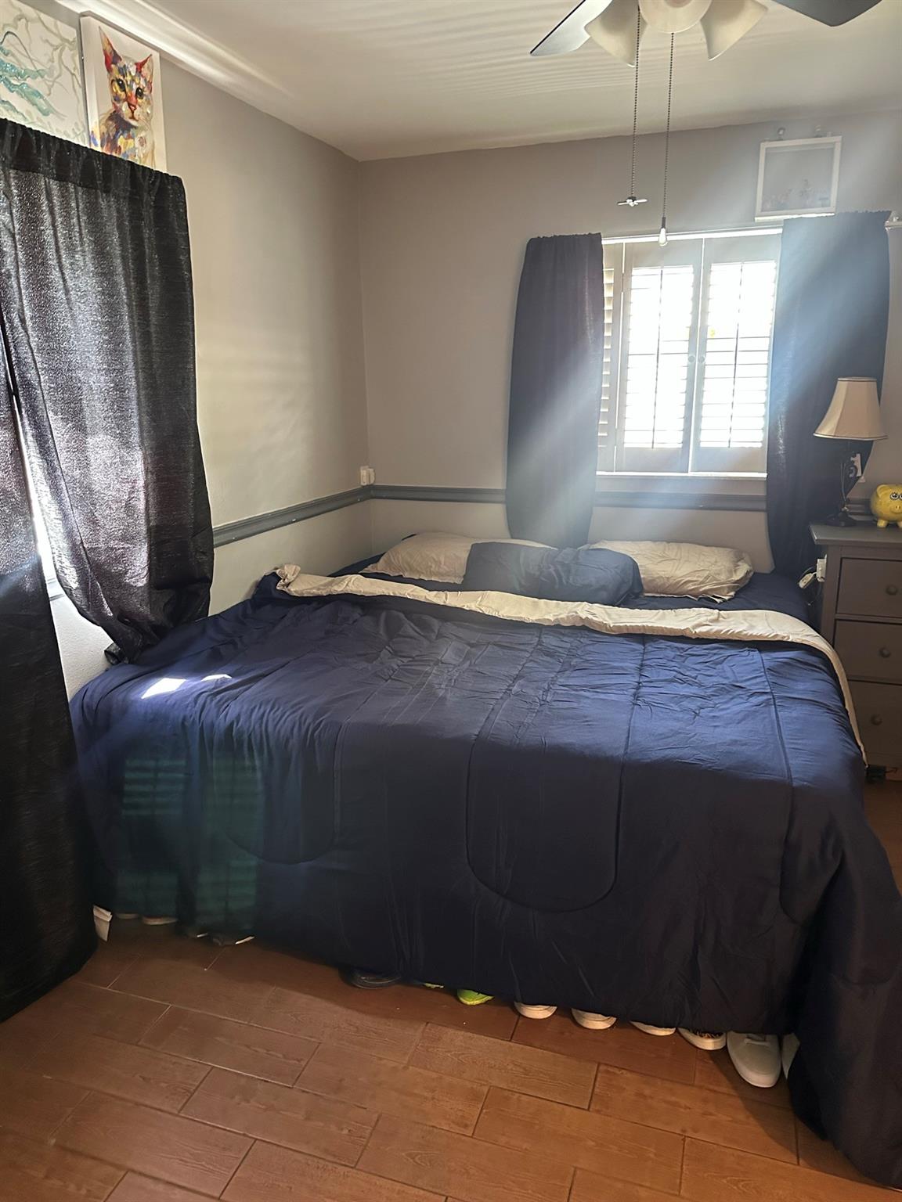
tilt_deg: -15.3
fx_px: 834
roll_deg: +1.3
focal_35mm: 24
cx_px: 451
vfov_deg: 71.6
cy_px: 601
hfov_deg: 56.8
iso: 640
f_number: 1.78
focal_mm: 6.86
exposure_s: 1/40
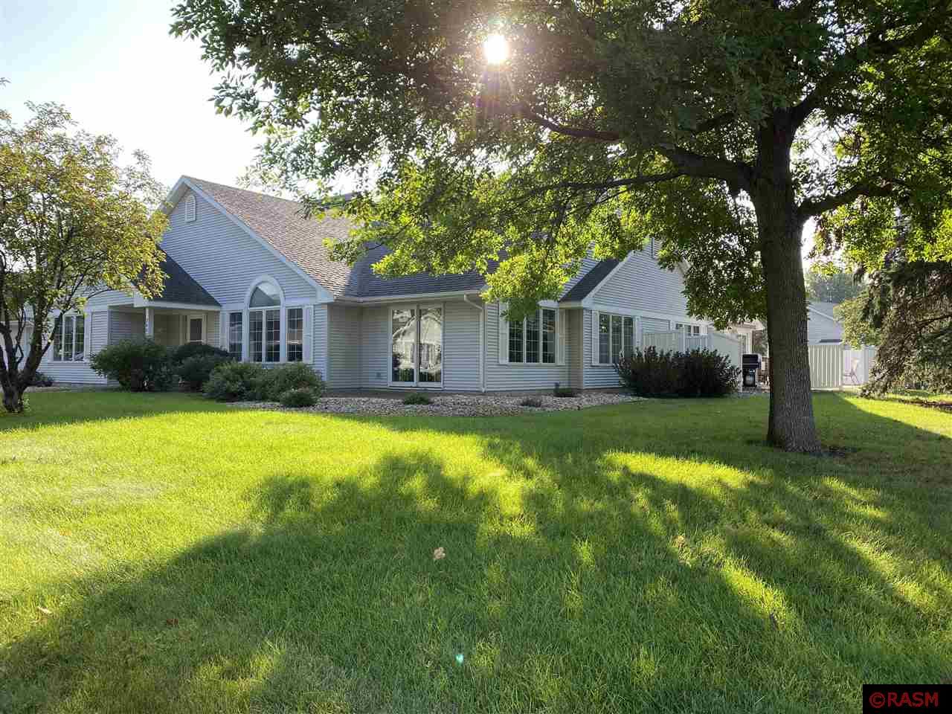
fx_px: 715
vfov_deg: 53.1
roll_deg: -0.6
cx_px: 476
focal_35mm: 26
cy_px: 357
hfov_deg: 67.3
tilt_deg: +1.2
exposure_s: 1/600
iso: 32
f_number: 1.8
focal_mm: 4.25
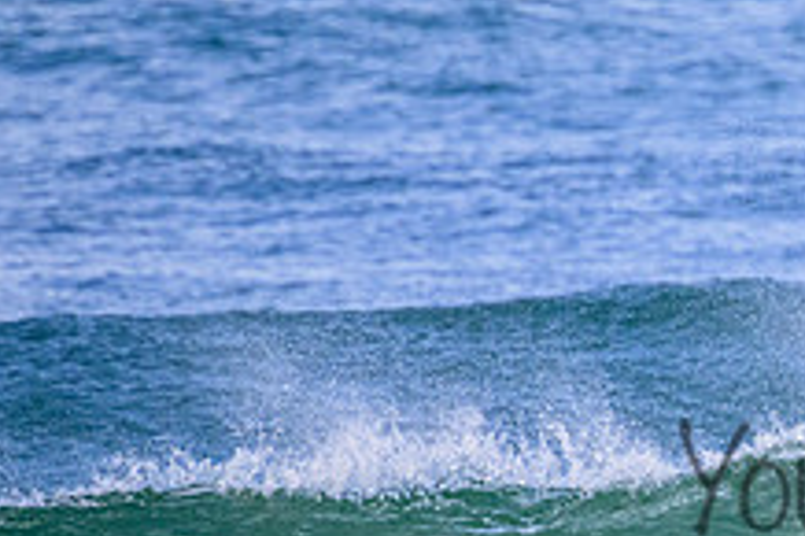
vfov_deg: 0.6
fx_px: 47637
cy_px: 445
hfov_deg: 1.0
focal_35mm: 2132
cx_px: 1060
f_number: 11
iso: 3200
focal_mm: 800
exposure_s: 1/2000
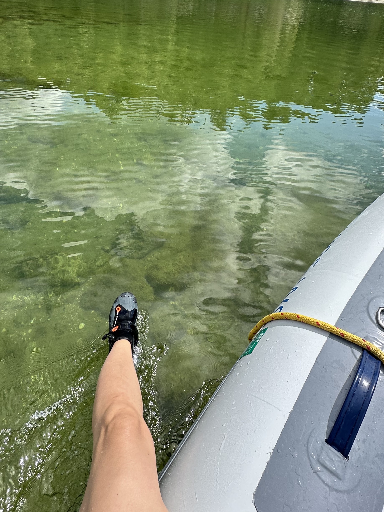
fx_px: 340
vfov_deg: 71.5
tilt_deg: -28.5
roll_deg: -6.6
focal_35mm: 23
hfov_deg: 58.9
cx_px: 192
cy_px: 166
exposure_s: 1/1006
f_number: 2.2
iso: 40
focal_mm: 2.22
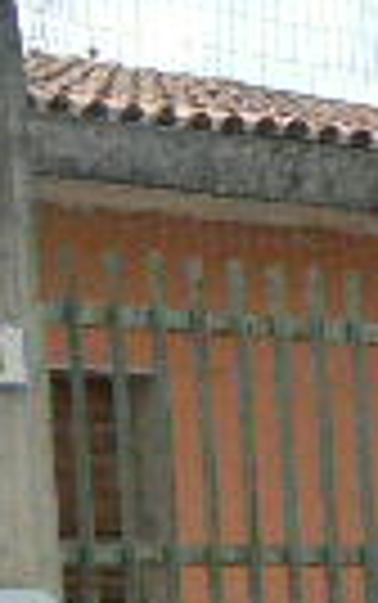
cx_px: -1058
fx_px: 2993
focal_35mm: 182
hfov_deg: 6.2
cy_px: 670
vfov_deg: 11.3
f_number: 6.5
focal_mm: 6
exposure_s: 1/1000
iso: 400
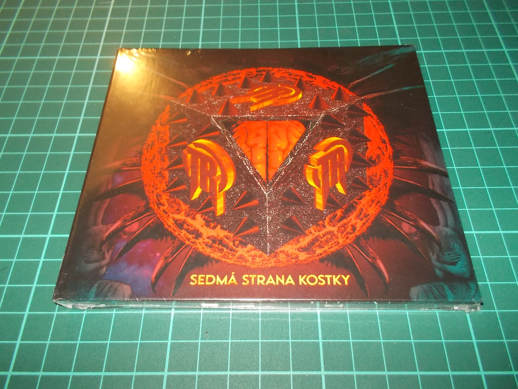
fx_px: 434
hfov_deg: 61.7
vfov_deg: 48.2
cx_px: 259
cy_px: 194
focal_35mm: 29
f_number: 3.3
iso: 200
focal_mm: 4.1
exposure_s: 1/30
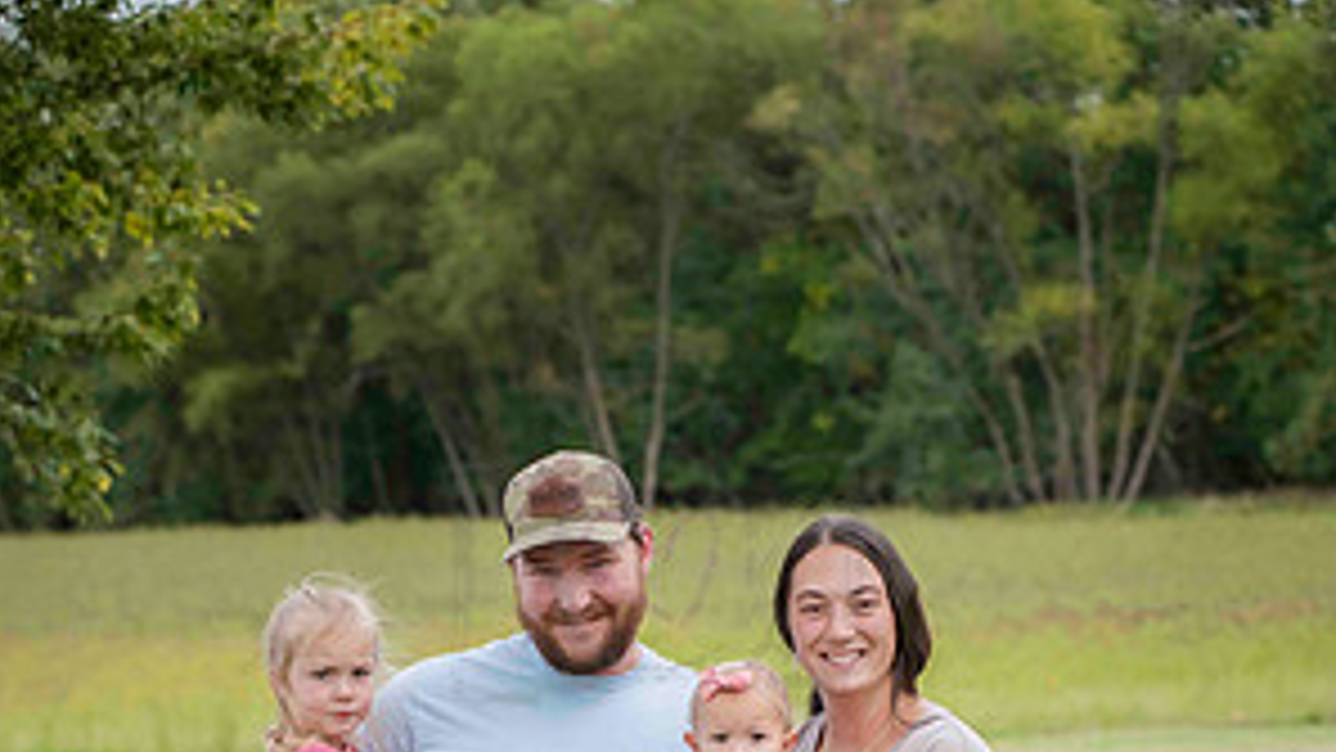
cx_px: 670
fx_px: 4499
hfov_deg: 16.9
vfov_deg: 9.4
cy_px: 968
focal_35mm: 127
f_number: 5
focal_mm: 80
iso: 400
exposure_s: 1/400
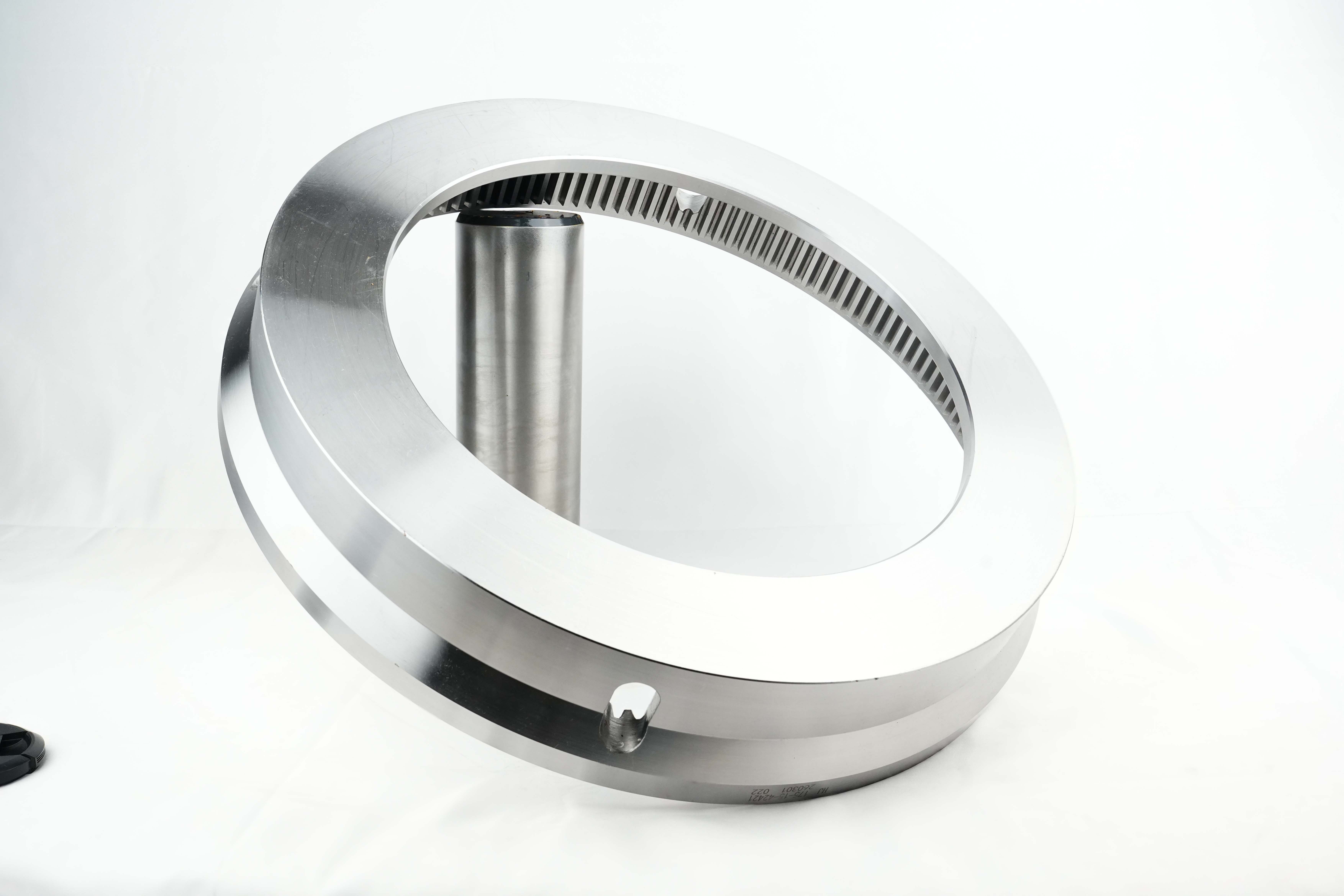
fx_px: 1456
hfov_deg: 49.5
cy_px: 448
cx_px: 672
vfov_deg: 34.2
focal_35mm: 39
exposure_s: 1/640
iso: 2000
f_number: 9
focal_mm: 39
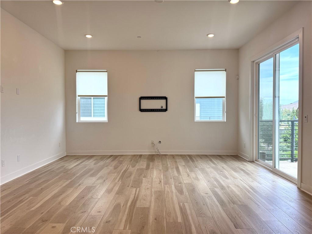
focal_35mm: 24
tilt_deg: -2.1
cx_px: 156
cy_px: 117
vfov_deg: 56.8
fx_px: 216
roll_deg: +0.0
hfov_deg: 71.6
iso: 80
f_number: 1.78
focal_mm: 6.76
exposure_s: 1/358
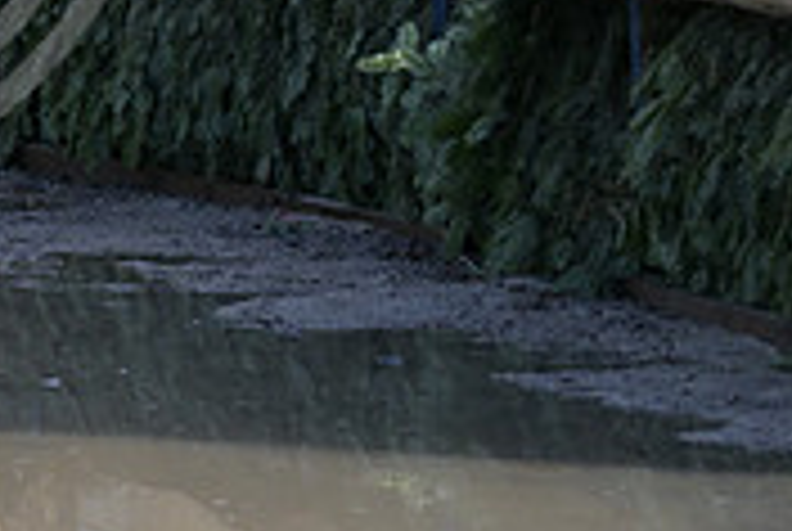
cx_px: -338
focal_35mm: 342
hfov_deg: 6.0
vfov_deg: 4.0
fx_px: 7537
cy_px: -313
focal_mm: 104
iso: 1000
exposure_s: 1/1250
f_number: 5
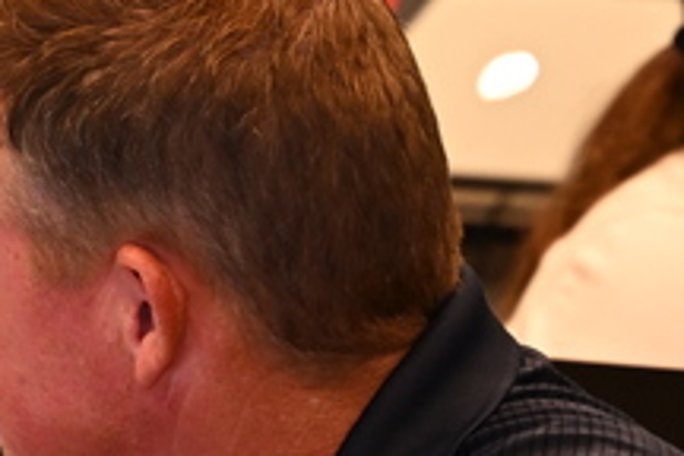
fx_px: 9461
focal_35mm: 498
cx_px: -690
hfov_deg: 4.1
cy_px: 306
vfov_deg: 2.8
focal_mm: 105
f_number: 7.1
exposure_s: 1/30
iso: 1250
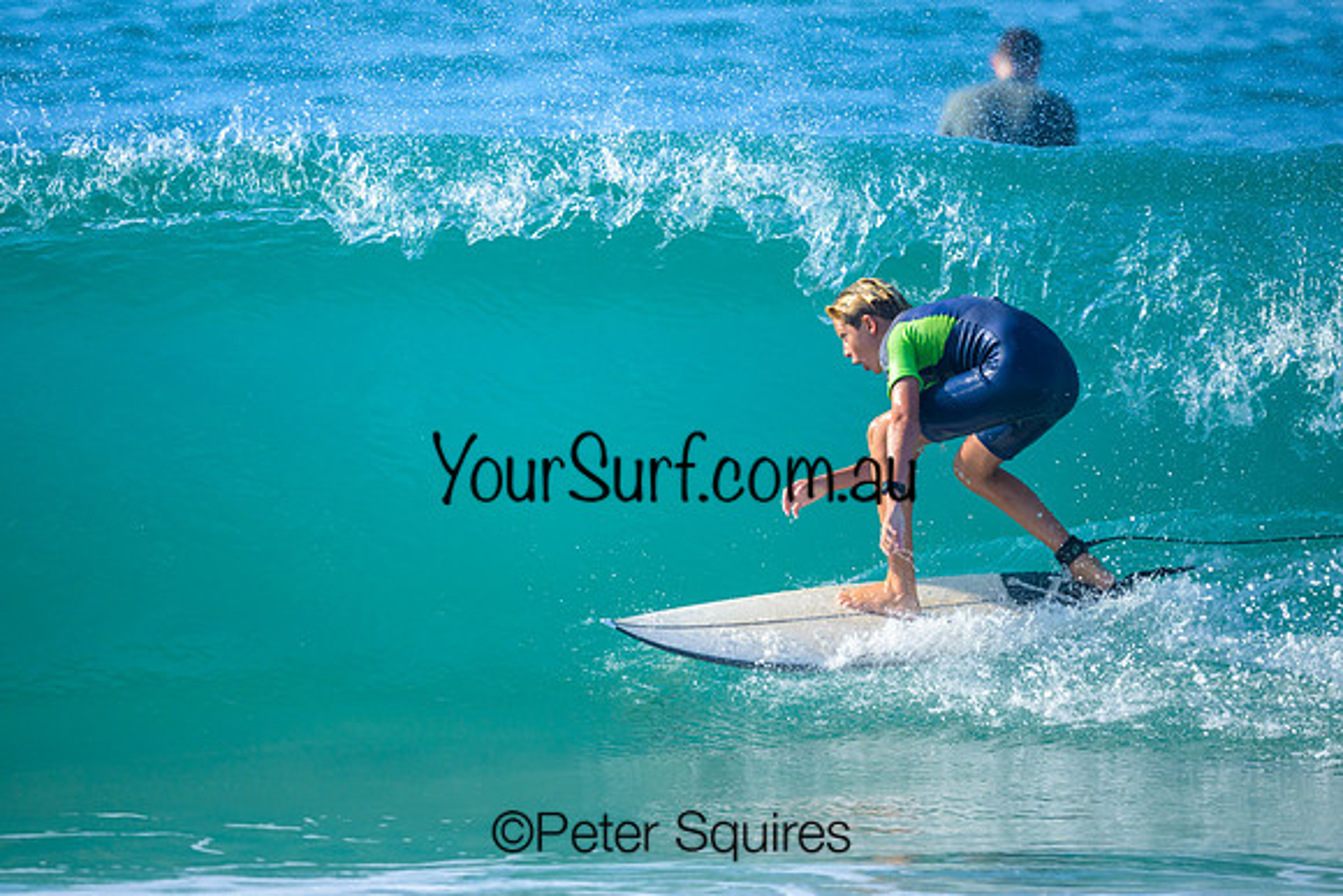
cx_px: 658
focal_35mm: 866
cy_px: 411
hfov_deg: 2.4
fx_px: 32321
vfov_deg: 1.6
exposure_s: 1/2500
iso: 720
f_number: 6.3
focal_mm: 800
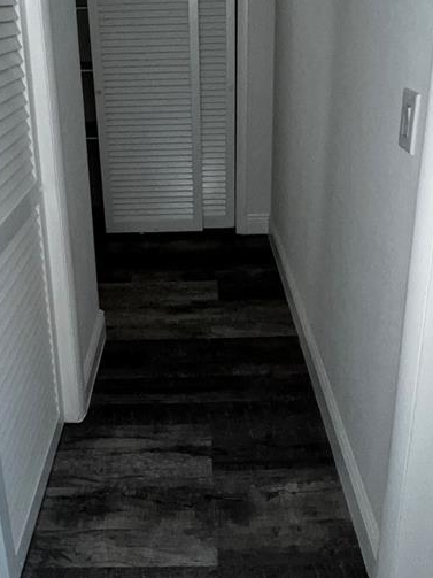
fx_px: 517
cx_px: 180
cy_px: 171
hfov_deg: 45.3
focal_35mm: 31
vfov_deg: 56.5
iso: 125
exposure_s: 1/97
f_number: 1.8
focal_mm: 1.57
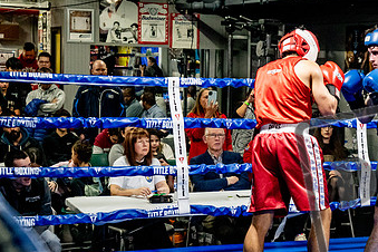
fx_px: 934
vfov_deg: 15.4
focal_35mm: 89
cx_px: 298
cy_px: 140
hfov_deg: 22.6
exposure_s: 1/800
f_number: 2.8
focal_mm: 35
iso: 5000
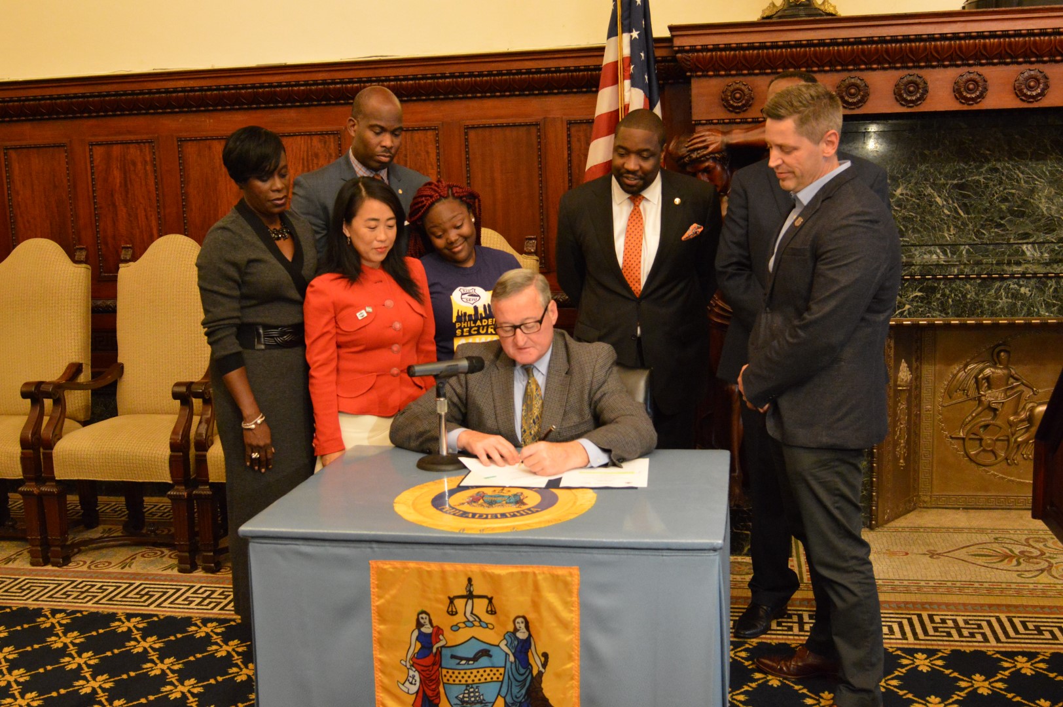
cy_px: 354
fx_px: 1062
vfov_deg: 36.8
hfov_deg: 53.2
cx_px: 532
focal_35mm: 36
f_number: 4
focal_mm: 24
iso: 3200
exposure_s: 1/30
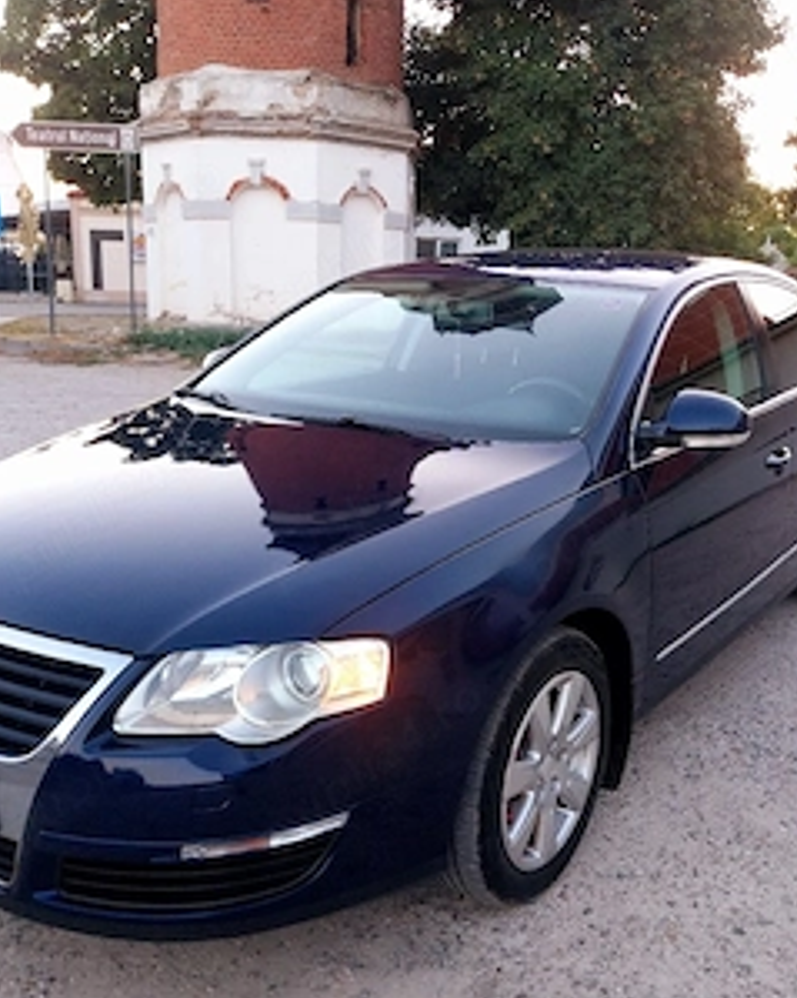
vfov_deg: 52.8
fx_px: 1003
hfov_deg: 43.3
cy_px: 544
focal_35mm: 34
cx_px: 440
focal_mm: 4
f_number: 1.8
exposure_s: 1/50
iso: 50
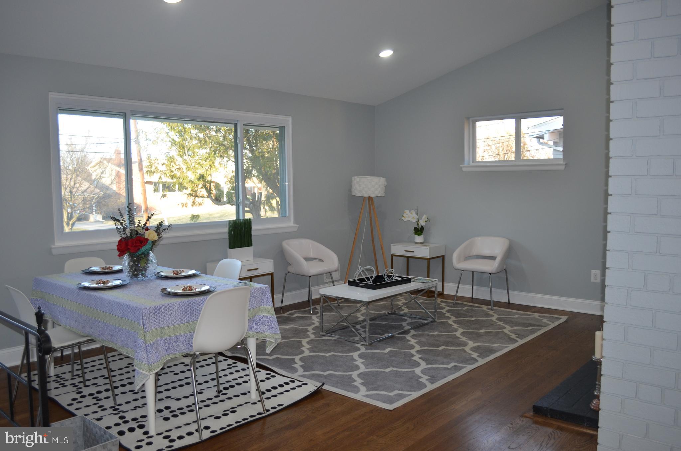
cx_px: 340
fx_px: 566
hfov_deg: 62.0
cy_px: 226
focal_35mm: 30
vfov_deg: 43.4
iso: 400
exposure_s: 1/125
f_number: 3.8
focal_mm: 20
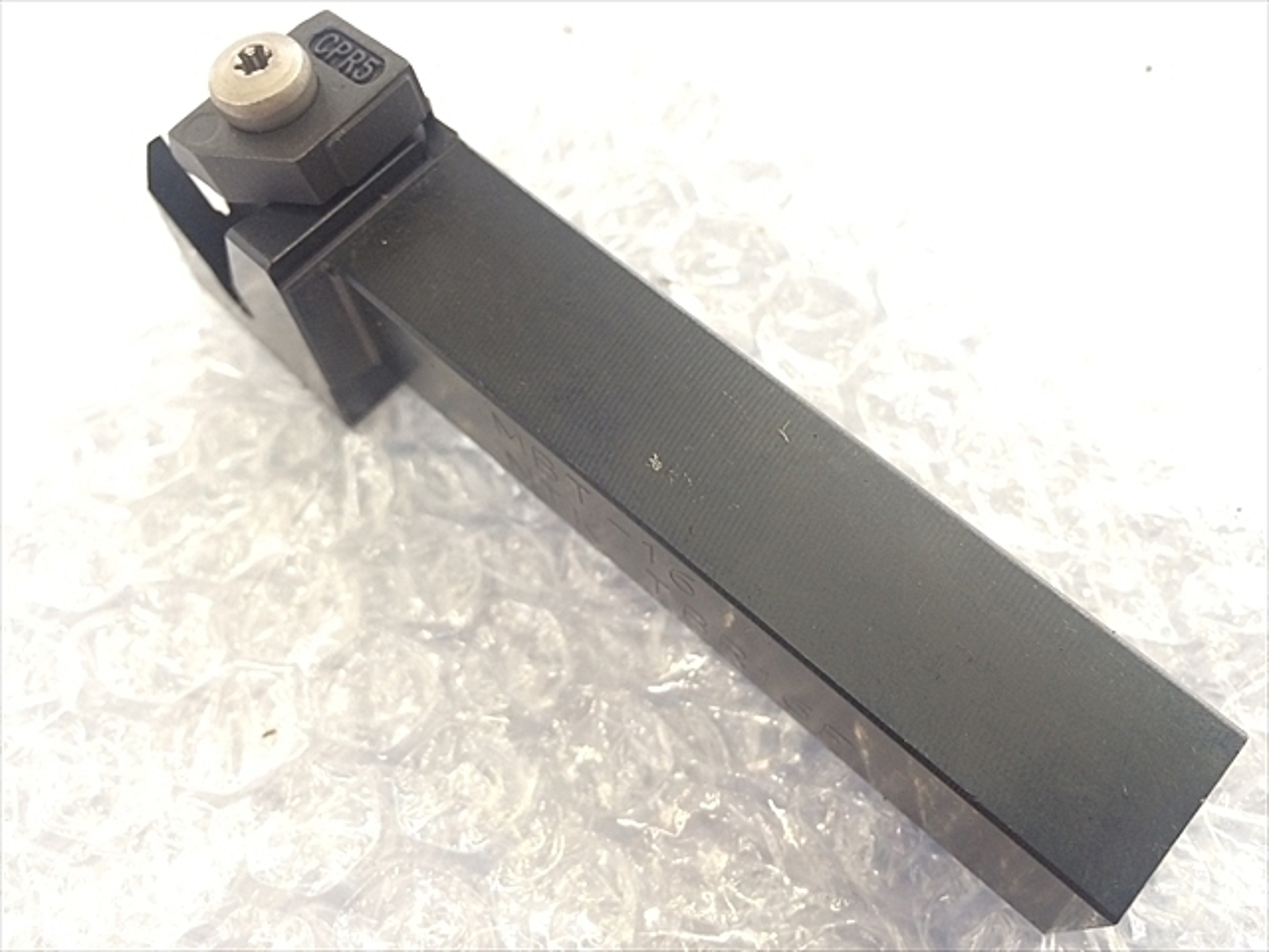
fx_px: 1063
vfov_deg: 48.2
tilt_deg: -62.9
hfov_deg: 61.7
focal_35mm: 29
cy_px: 476
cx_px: 634
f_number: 2.2
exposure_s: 1/30
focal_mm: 4.15
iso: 125
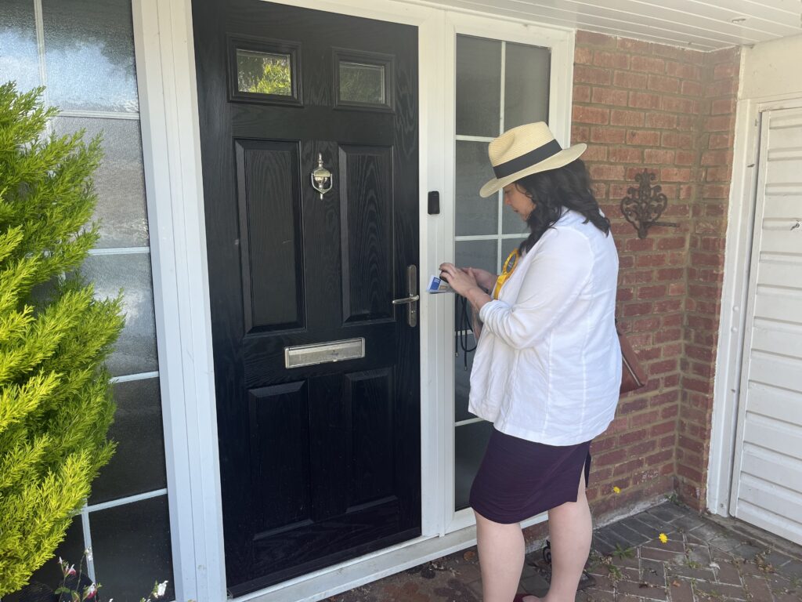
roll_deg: +0.4
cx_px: 401
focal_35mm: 26
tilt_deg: -9.5
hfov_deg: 67.3
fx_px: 602
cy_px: 301
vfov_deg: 53.1
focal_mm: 5.1
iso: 50
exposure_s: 1/349
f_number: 1.6
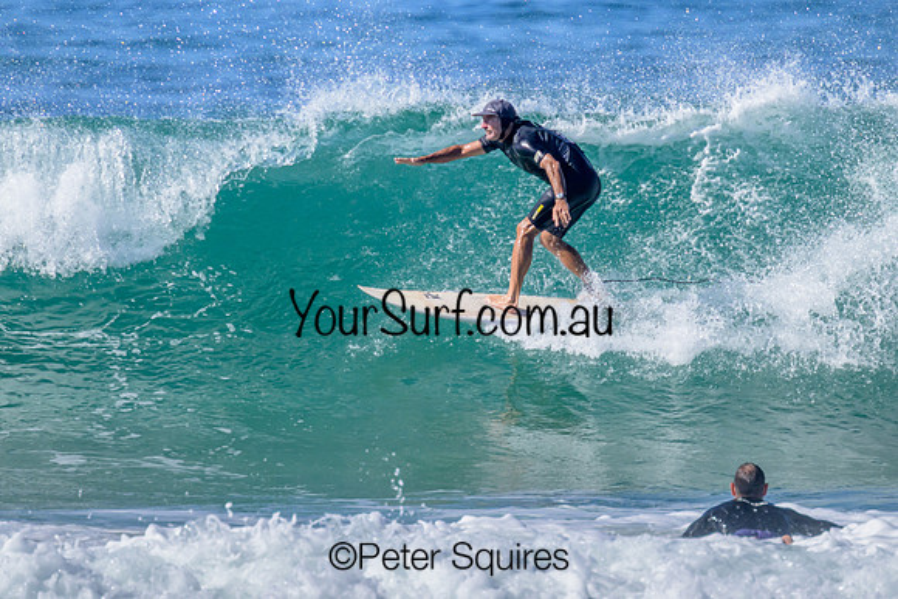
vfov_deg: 1.3
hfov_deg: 1.9
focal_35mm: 1090
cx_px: 458
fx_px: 27196
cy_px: 202
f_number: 11
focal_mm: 800
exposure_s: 1/2000
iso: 1100
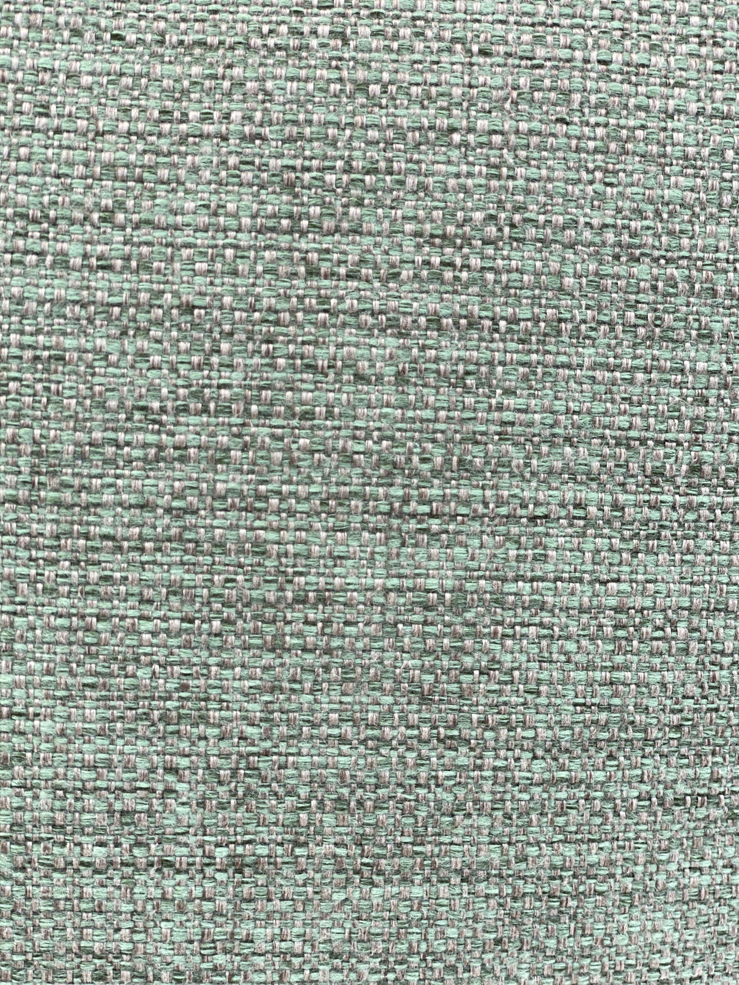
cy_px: 492
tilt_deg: -24.2
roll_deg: -3.7
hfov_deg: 28.0
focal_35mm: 52
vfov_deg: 36.8
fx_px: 1480
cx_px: 370
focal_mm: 6
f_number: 2
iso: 20
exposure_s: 1/197
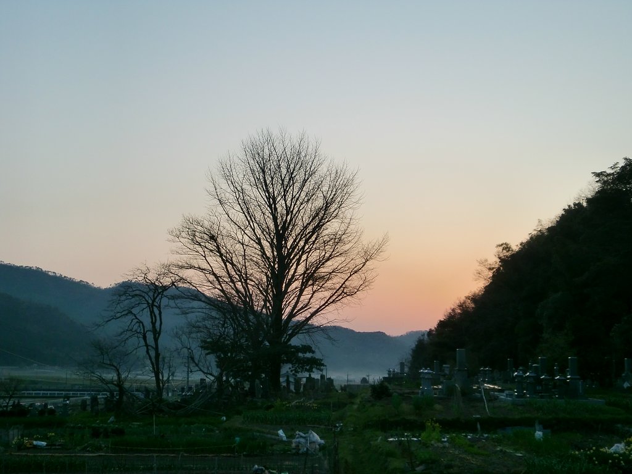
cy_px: 237
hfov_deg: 39.7
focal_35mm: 48
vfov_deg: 30.3
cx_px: 316
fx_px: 876
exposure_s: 1/100
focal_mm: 7.91
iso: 64
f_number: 3.4
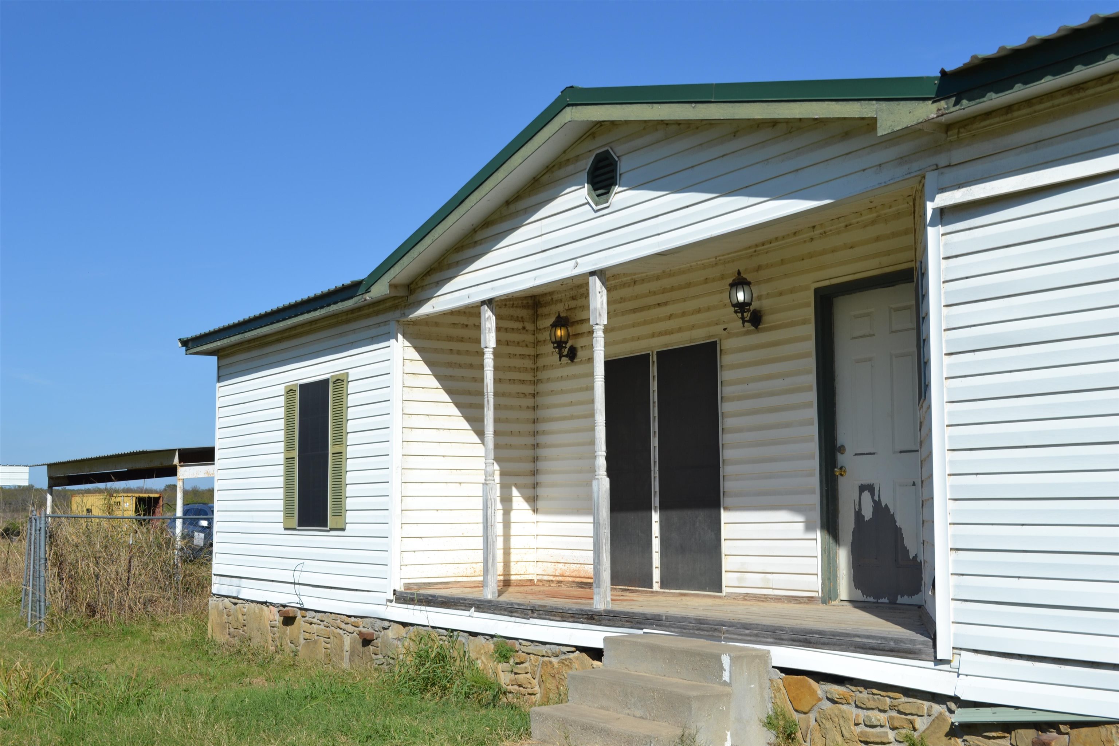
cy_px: 373
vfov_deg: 30.8
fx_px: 1352
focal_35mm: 44
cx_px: 560
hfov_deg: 45.0
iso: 100
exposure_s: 1/320
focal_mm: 29
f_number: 9
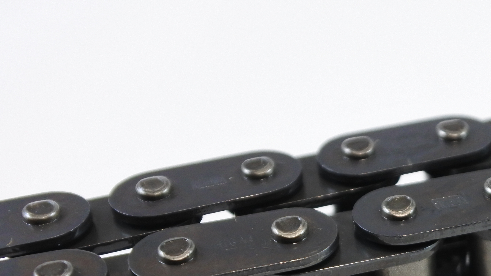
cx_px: 457
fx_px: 1029
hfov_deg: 25.8
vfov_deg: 14.8
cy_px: 328
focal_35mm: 79
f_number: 4
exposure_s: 1/125
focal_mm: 13.1
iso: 500
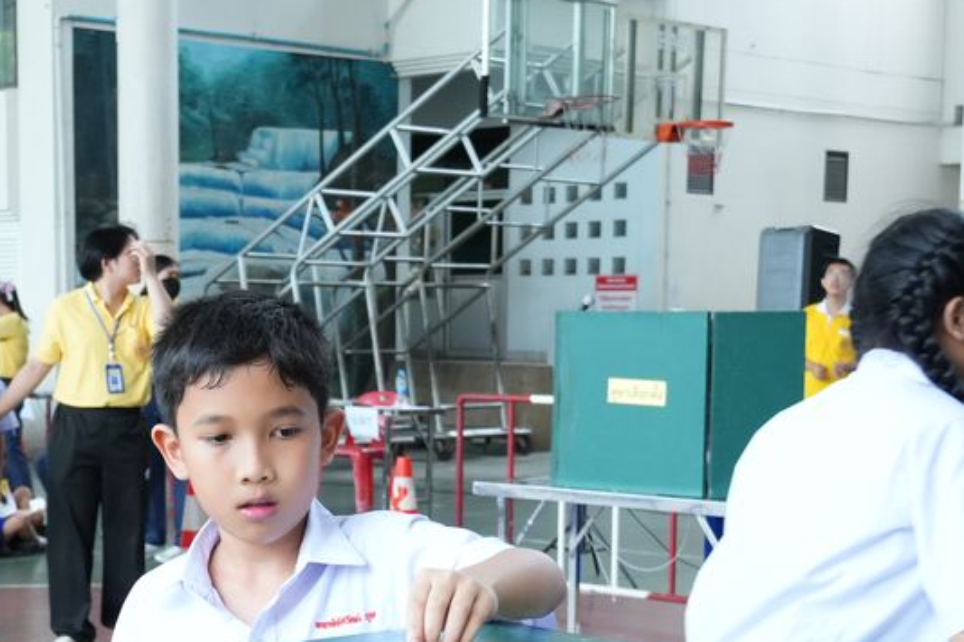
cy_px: 606
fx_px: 2117
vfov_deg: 17.0
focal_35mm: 79
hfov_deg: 25.4
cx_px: 257
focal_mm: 25
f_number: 4.5
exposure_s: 1/250
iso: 1250
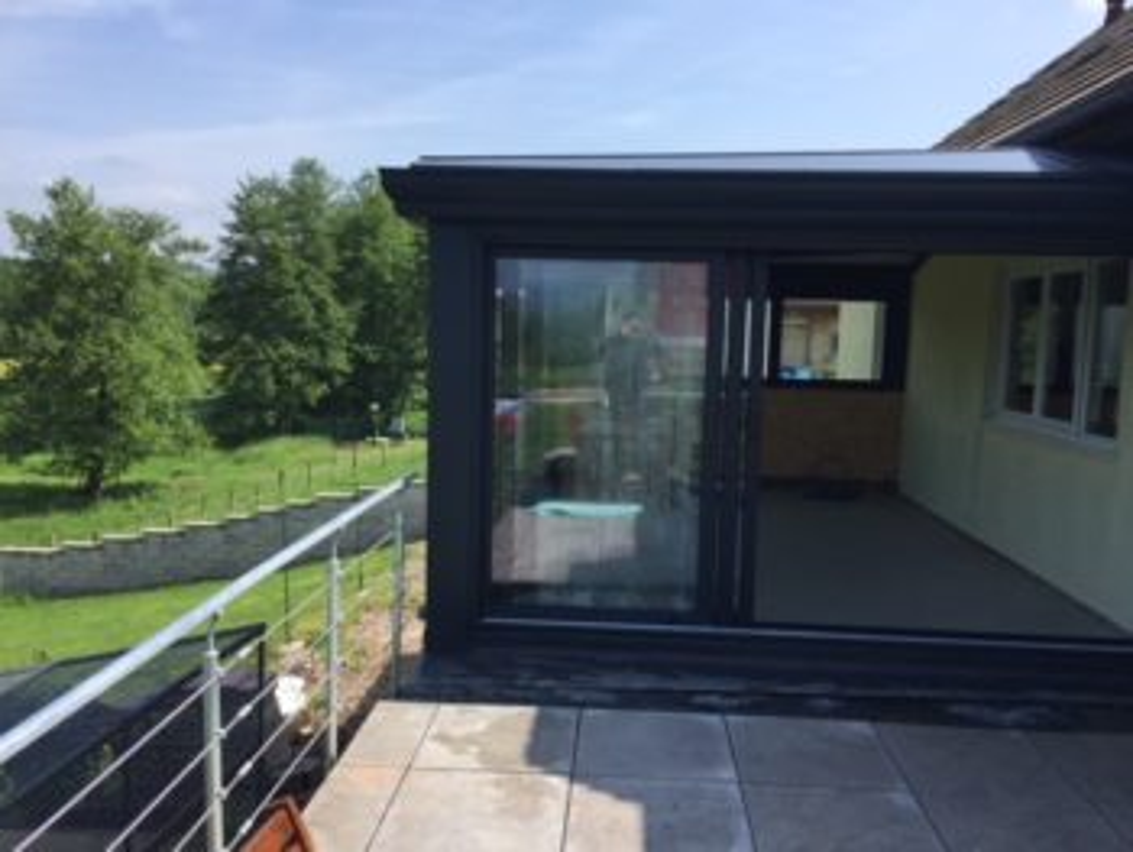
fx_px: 950
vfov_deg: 48.3
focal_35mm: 29
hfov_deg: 61.6
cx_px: 566
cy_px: 426
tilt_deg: -6.8
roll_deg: -2.2
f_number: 2.2
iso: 32
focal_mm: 4.15
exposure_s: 1/1522
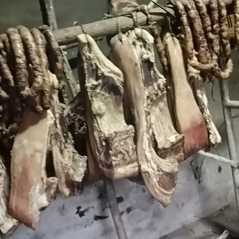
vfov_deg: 36.0
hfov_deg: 36.1
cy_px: 129
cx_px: 119
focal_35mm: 47
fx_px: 367
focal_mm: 3.96
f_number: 1.8
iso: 4170
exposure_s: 1/16.7
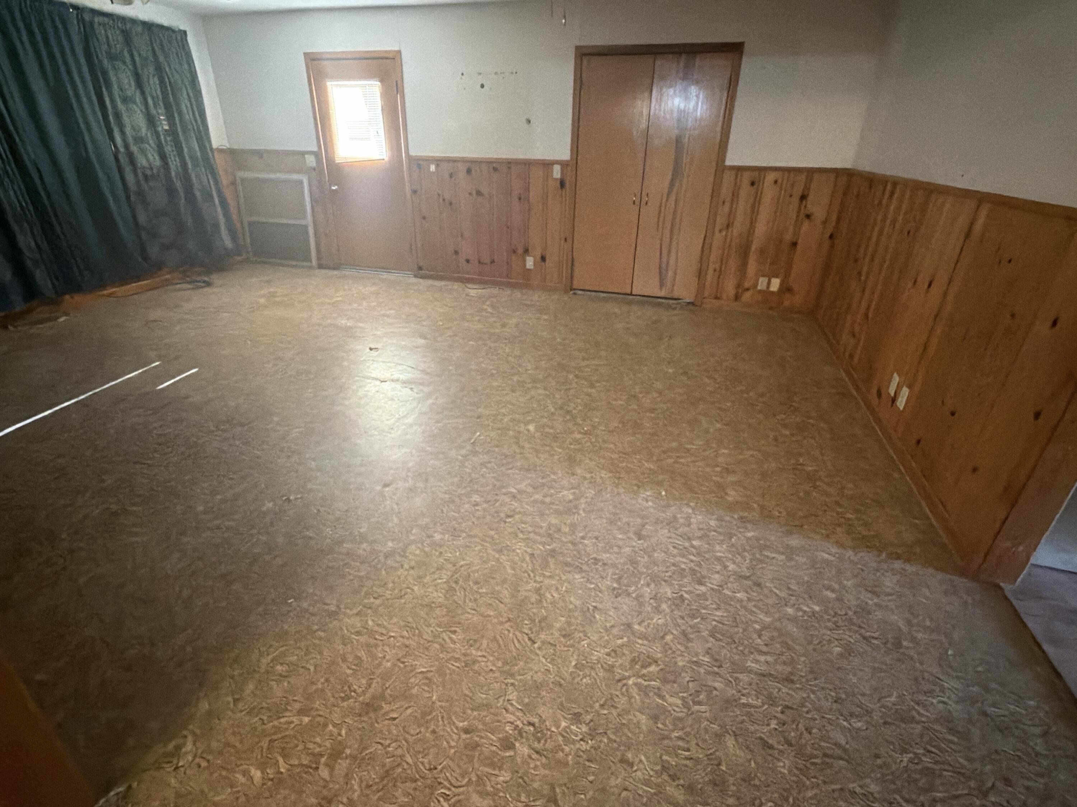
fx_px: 436
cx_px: 538
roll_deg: -0.1
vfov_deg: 85.7
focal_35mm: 14
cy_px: 404
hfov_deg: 102.1
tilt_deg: -26.4
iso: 1250
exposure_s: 1/60
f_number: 2.2
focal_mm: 2.22
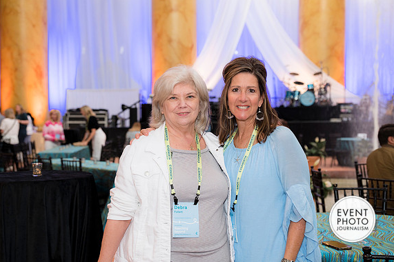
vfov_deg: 23.7
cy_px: 126
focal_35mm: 57
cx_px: 190
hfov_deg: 35.1
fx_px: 623
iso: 800
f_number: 4
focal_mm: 52
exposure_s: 1/100
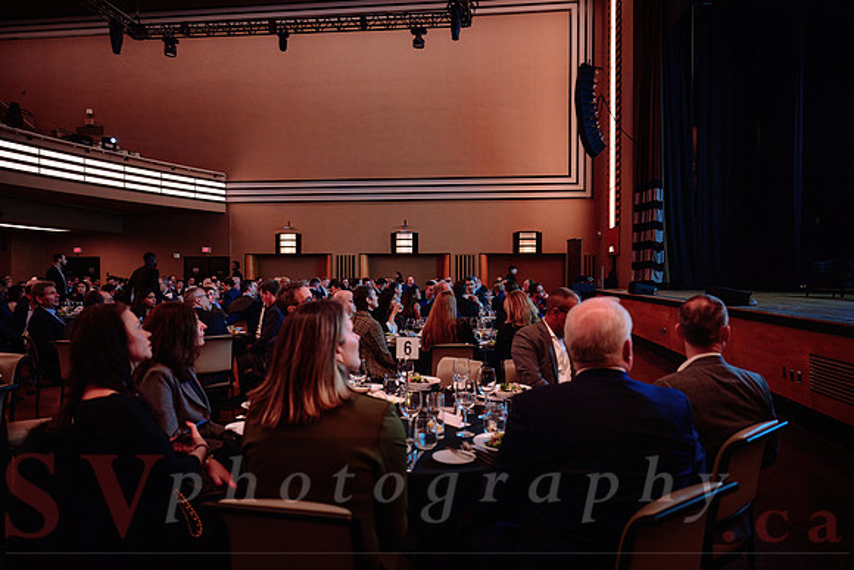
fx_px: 569
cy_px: 285
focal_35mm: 24
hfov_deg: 73.7
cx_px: 427
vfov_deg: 53.2
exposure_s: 1/30
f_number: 2.8
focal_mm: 24
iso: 2000
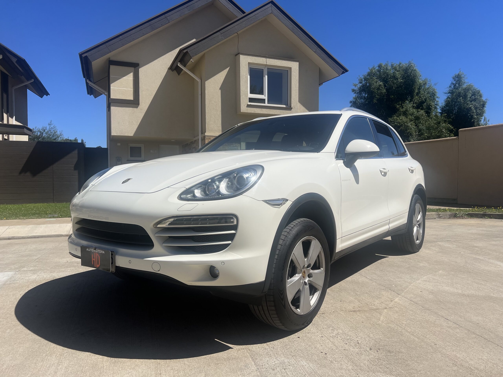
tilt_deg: -2.5
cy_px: 188
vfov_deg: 53.1
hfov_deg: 67.3
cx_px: 252
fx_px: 378
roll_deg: +0.1
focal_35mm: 26
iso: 50
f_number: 1.5
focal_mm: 5.7
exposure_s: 1/8696
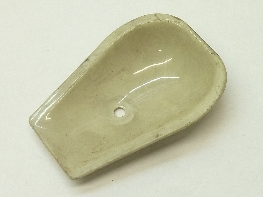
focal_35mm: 45
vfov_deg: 32.2
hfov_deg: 42.1
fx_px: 342
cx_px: 129
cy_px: 97
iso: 320
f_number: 3.7
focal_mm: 7.3
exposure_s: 1/30
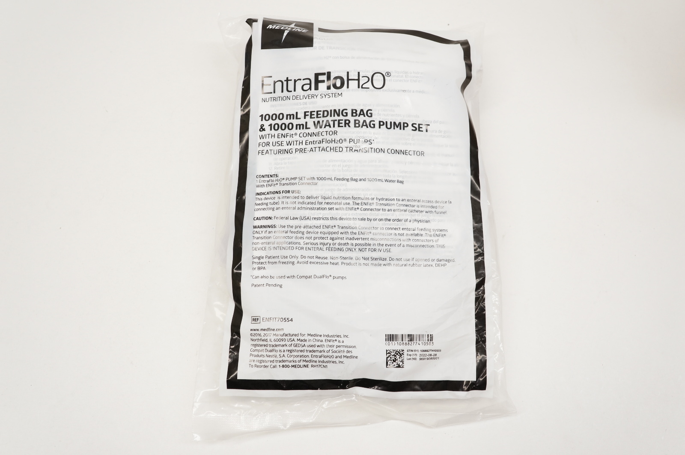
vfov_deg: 43.5
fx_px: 570
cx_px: 342
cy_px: 228
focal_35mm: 30
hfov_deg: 62.0
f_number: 6.3
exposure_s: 1/60
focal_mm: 20
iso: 400
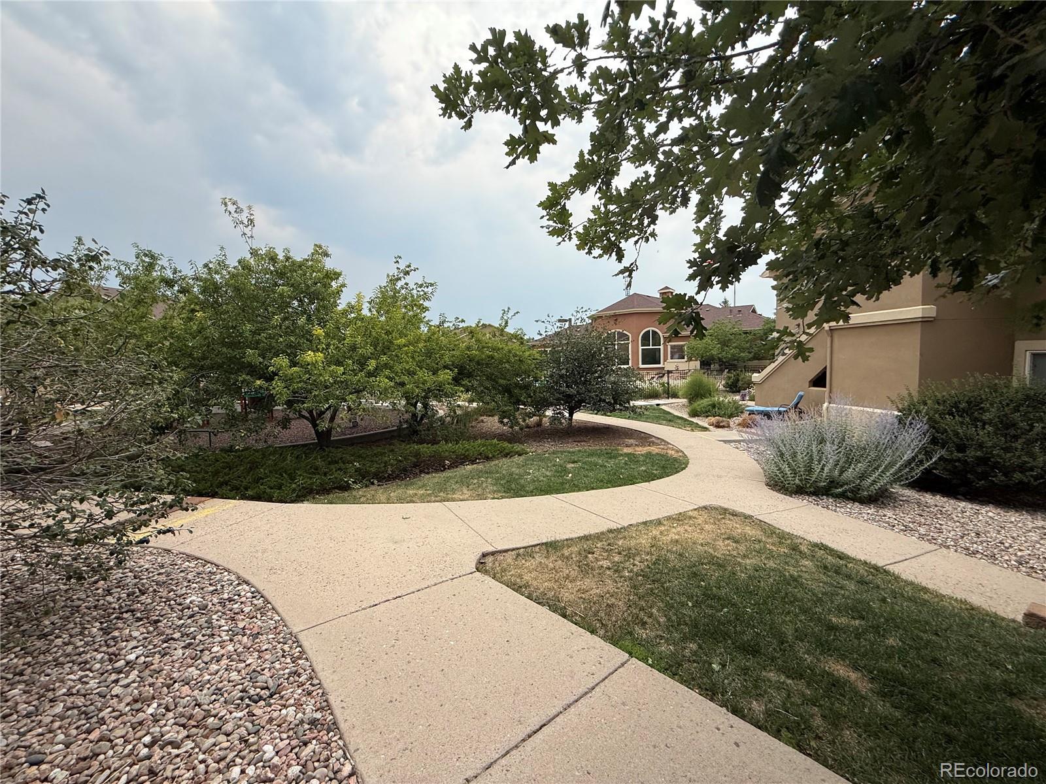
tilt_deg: -3.7
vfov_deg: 85.7
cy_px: 392
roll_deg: +1.2
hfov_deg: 102.1
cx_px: 523
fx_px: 423
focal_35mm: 14
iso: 50
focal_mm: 2.22
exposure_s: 1/1497
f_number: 2.2
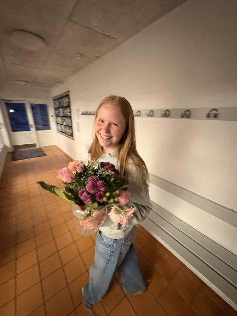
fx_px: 128
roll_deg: +1.1
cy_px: 158
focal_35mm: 14
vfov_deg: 102.1
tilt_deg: -18.1
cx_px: 118
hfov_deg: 85.7
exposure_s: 1/25
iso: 1600
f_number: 2.2
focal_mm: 2.22
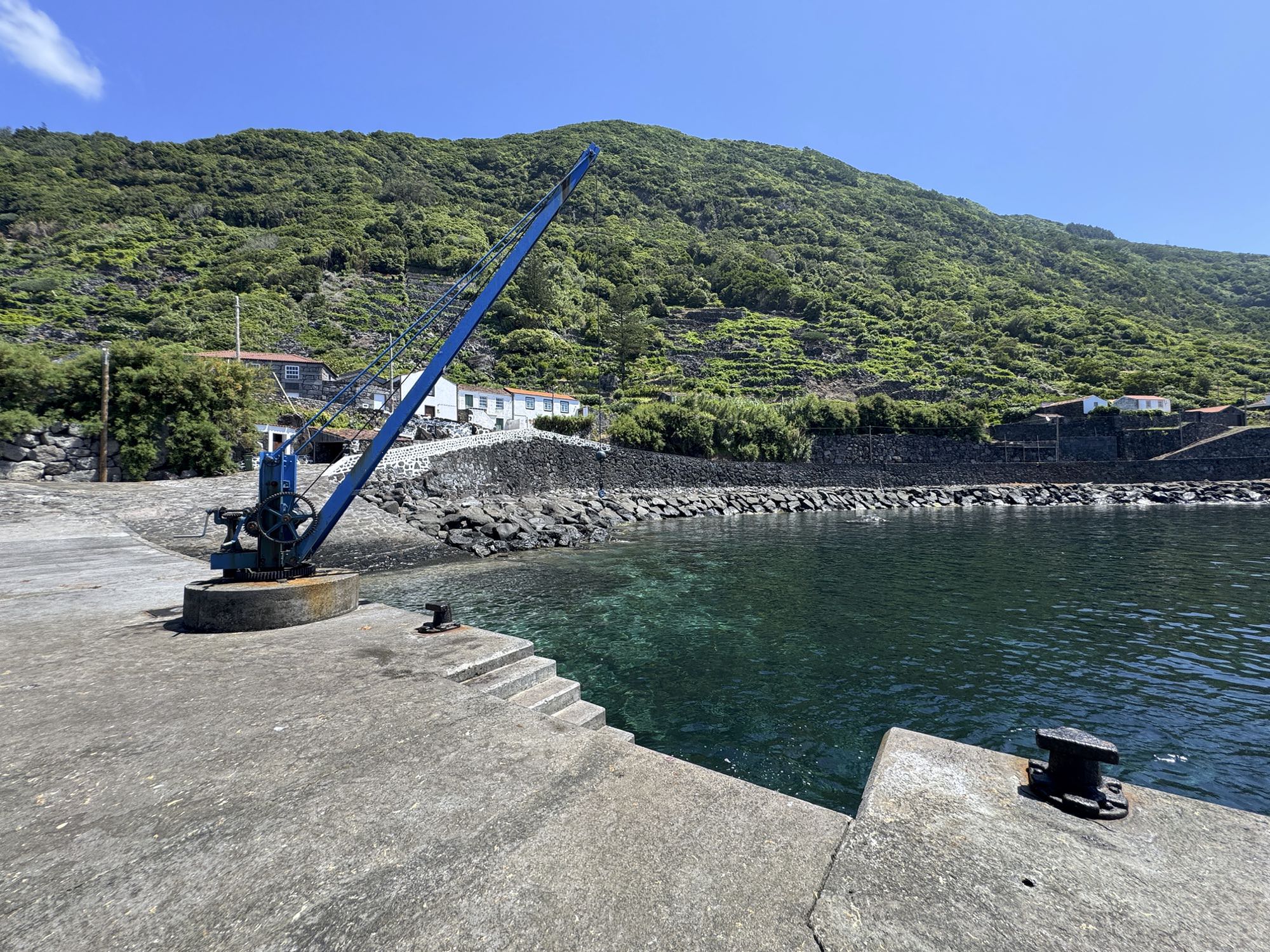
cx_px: 635
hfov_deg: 102.1
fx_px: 514
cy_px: 476
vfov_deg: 85.7
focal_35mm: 14
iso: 40
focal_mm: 2.22
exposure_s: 1/707
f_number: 2.2
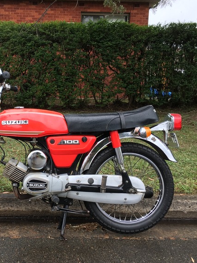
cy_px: 135
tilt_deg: -7.9
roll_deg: +0.0
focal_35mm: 41
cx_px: 44
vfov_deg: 45.8
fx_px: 311
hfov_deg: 34.2
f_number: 2.2
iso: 25
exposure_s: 1/293
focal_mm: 4.15
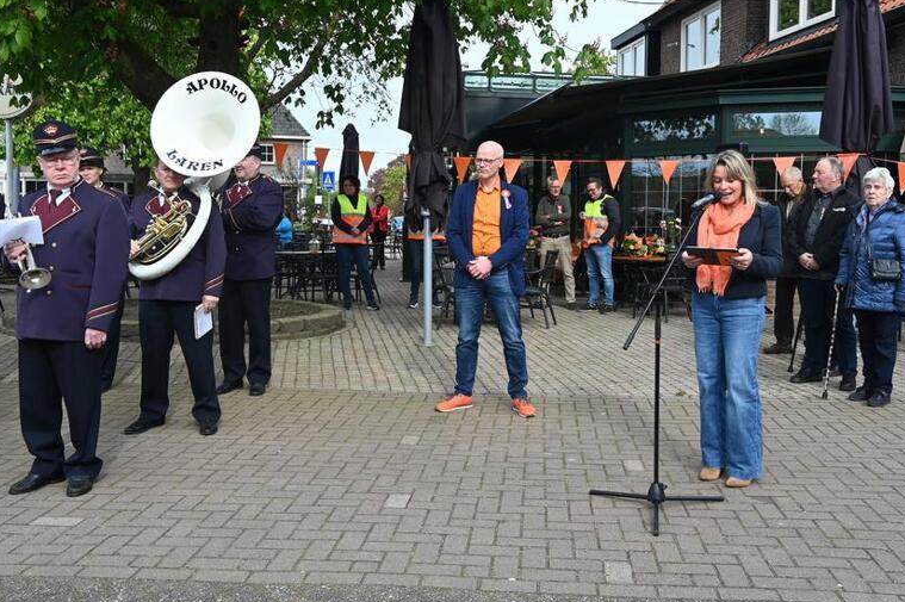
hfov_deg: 53.1
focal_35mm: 36
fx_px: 904
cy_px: 244
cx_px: 484
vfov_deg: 36.7
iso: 125
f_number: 5.6
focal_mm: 18
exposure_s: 1/250
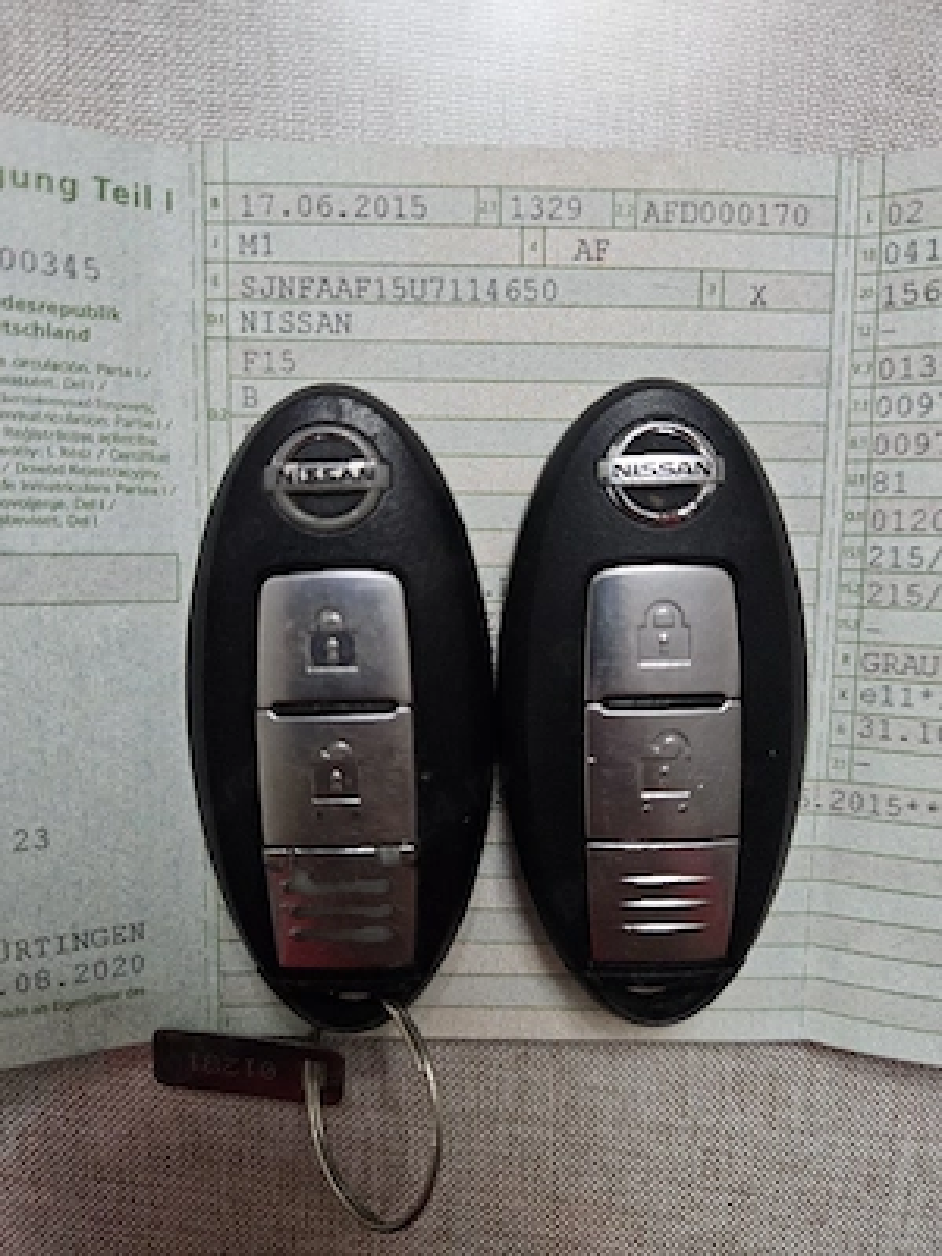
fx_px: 835
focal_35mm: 23
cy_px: 628
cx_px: 471
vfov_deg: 73.9
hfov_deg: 58.9
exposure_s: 1/101
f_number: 1.8
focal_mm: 5.4
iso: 800
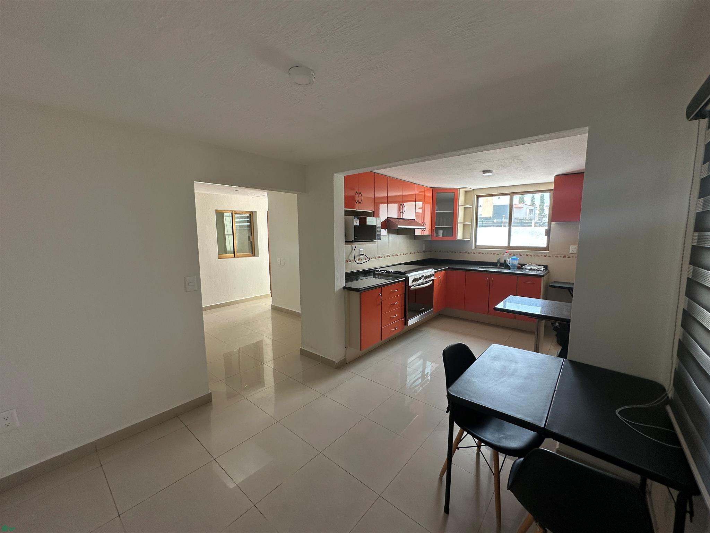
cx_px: 355
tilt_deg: -5.1
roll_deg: -2.0
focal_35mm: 14
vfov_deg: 85.7
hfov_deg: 102.1
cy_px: 266
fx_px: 287
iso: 50
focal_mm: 2.22
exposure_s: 1/120
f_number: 2.2
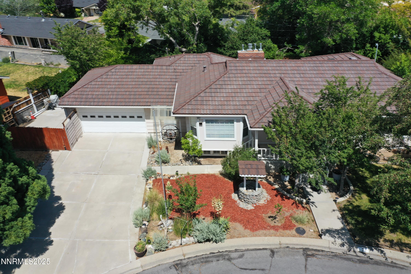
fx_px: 320
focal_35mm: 28
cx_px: 206
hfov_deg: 65.5
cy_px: 137
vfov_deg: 46.4
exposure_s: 1/500
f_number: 6.3
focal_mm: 10.26
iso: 100
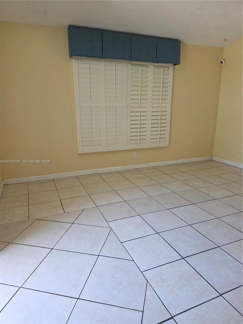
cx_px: 122
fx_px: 215
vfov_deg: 73.9
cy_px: 162
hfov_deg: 58.9
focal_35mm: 23
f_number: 1.7
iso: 125
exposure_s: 1/180
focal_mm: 6.3
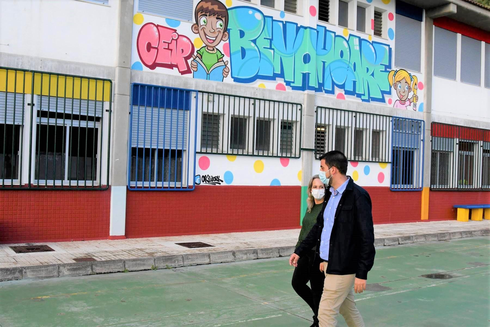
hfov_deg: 53.1
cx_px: 245
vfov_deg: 36.9
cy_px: 164
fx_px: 490
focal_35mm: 36
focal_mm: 24
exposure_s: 1/500
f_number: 11
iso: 1600
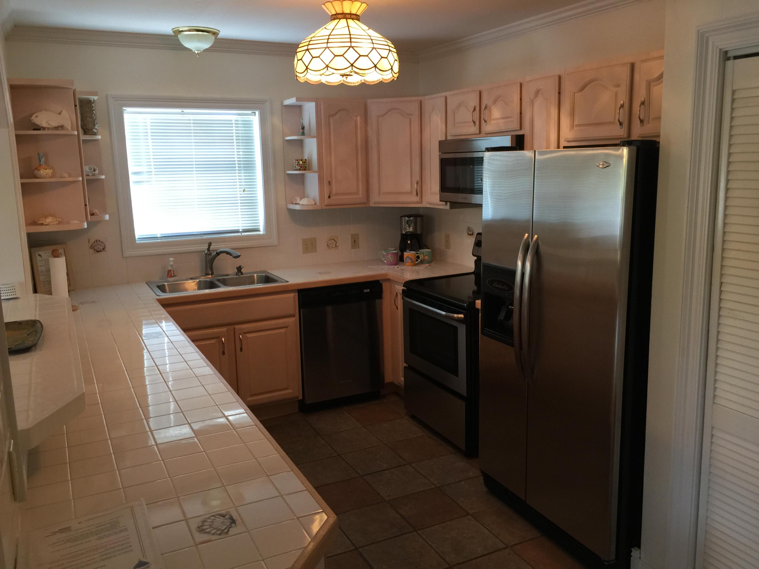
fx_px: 636
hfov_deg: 61.7
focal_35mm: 29
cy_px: 284
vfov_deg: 48.2
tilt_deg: -10.2
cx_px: 380
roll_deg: +0.5
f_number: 2.2
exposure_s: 1/15
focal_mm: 4.15
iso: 50
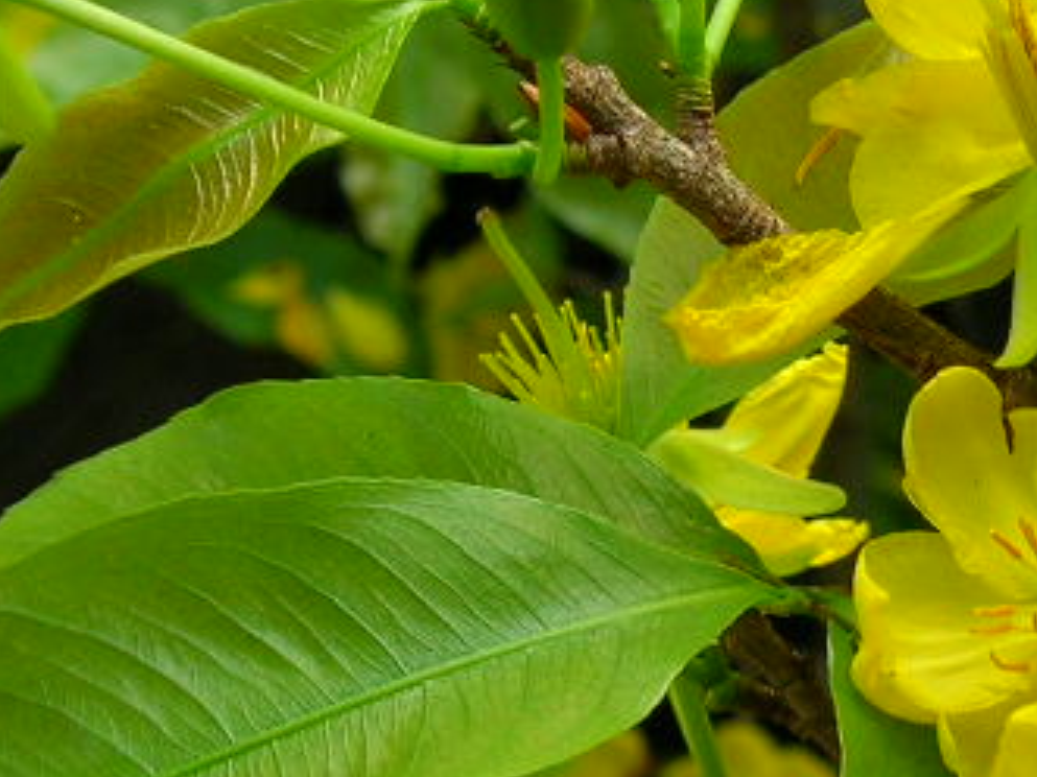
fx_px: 3893
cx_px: 990
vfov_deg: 11.4
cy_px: 304
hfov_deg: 15.0
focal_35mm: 130
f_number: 3.1
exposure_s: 1/50.2
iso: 50
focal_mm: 7
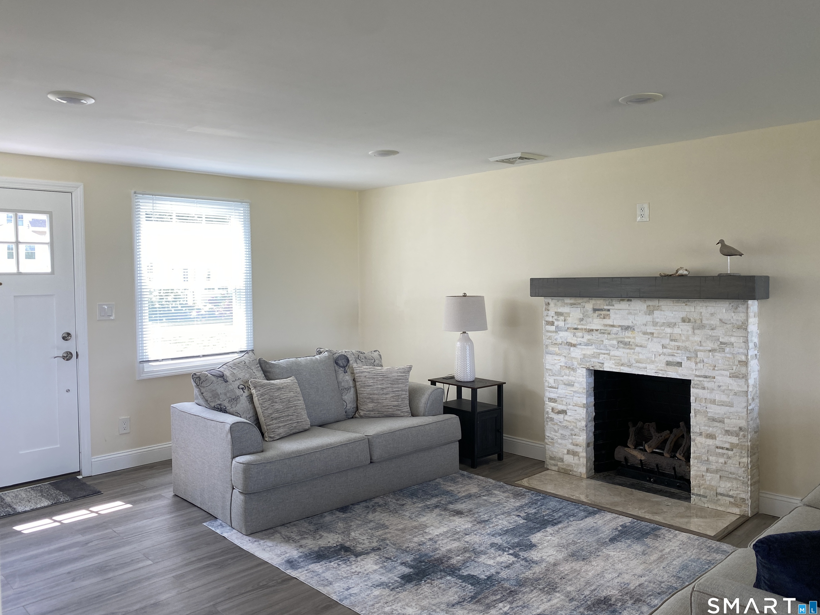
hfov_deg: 65.3
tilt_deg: -1.6
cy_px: 301
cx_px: 408
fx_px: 640
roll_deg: +1.1
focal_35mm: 27
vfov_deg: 51.4
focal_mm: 4.25
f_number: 1.8
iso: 40
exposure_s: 1/120
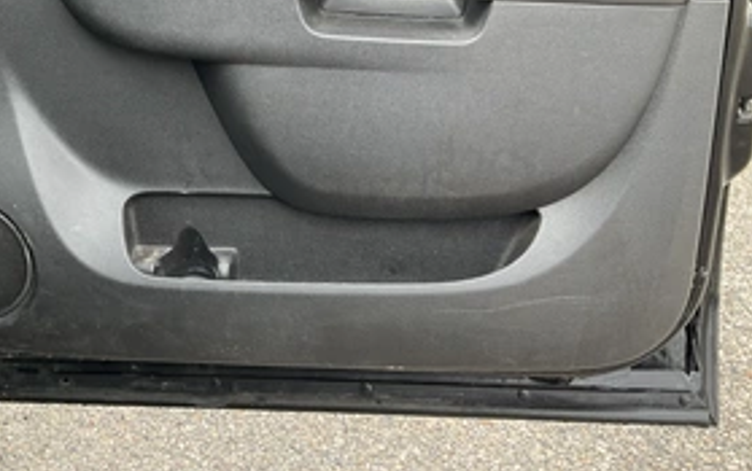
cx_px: 294
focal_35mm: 44
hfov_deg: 44.9
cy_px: 86
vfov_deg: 28.6
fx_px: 903
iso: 25
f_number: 1.8
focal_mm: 3
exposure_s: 1/140
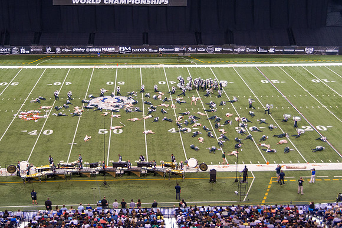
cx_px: 167
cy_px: 95
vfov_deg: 22.8
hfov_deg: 33.8
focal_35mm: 59
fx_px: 563
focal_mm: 38
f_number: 4.2
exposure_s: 1/200
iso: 720
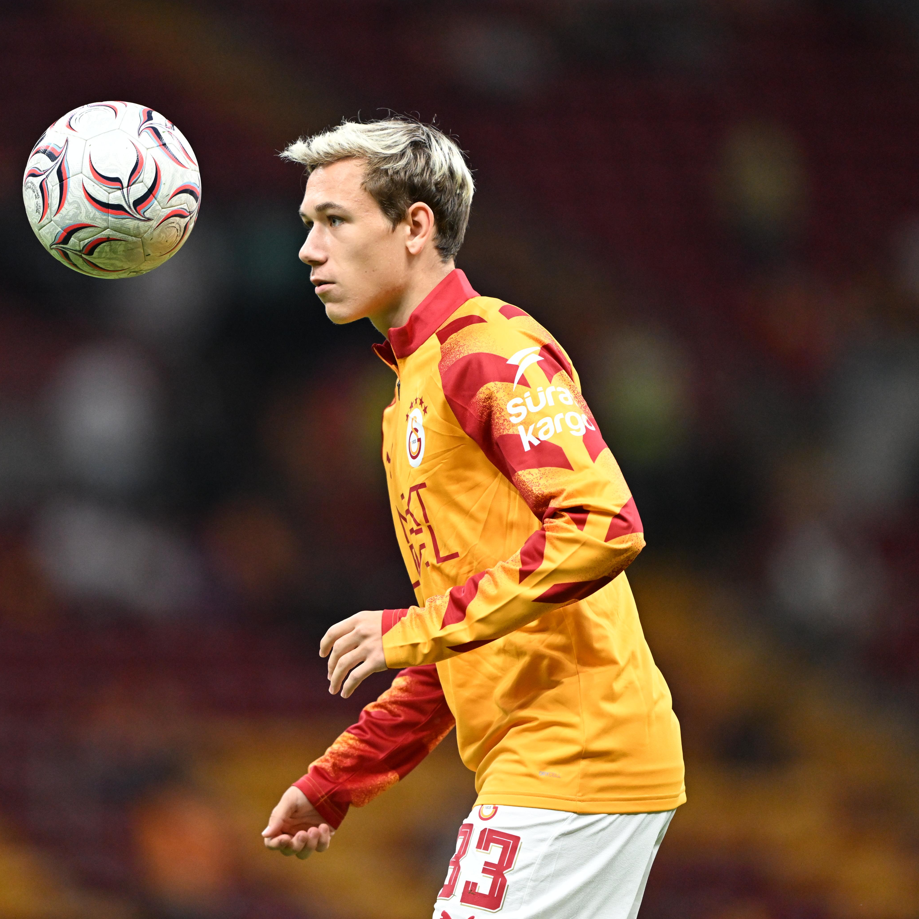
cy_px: 460
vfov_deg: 3.4
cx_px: 336
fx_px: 15348
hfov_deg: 3.4
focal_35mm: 511
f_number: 2.8
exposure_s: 1/2000
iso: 3200
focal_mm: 400
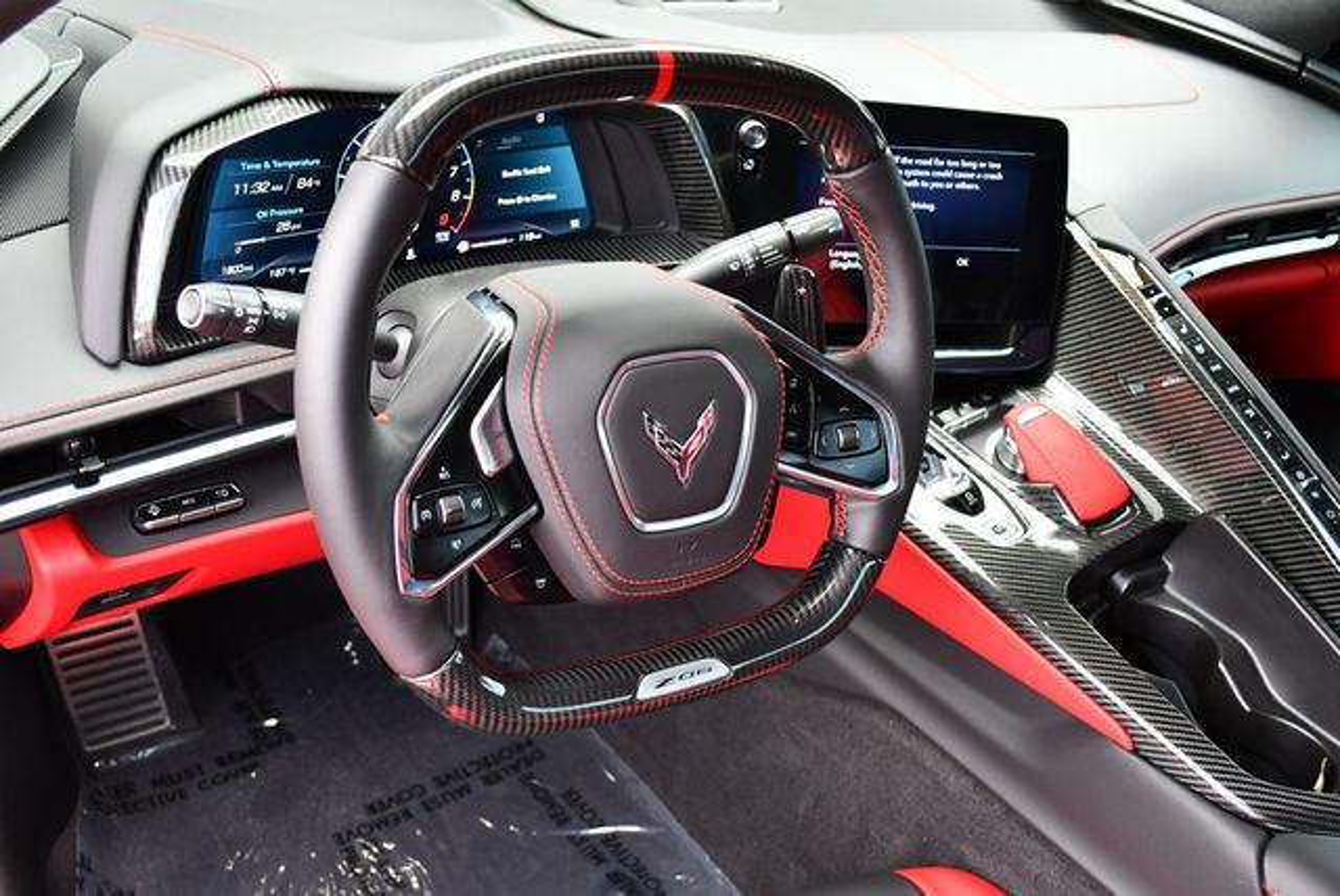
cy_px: 448
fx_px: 1341
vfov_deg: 36.9
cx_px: 670
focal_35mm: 36
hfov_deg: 53.1
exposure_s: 1/250
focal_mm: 18
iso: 720
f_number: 3.5
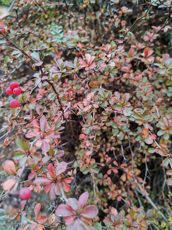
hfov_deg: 51.3
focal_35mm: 27
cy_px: 115
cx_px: 86
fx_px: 179
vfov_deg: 65.3
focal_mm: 6.12
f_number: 1.9
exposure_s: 1/100
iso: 400
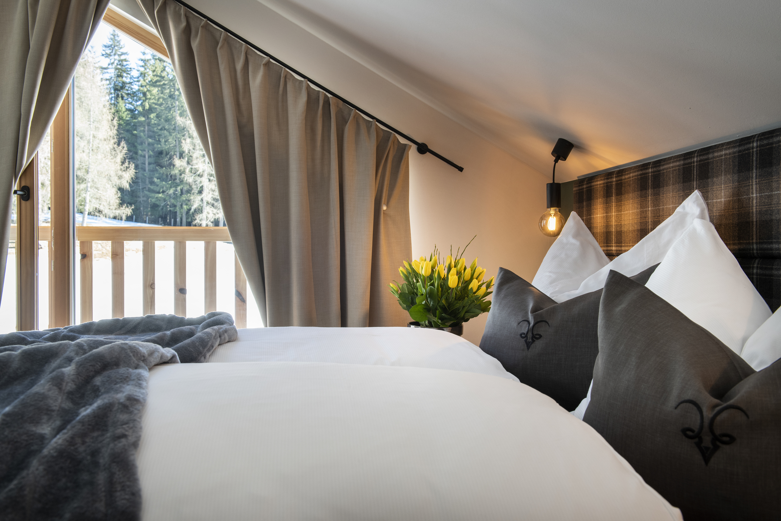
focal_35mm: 32
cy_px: 260
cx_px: 390
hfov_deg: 58.7
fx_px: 694
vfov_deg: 41.1
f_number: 9
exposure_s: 1/6
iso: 400
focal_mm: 32
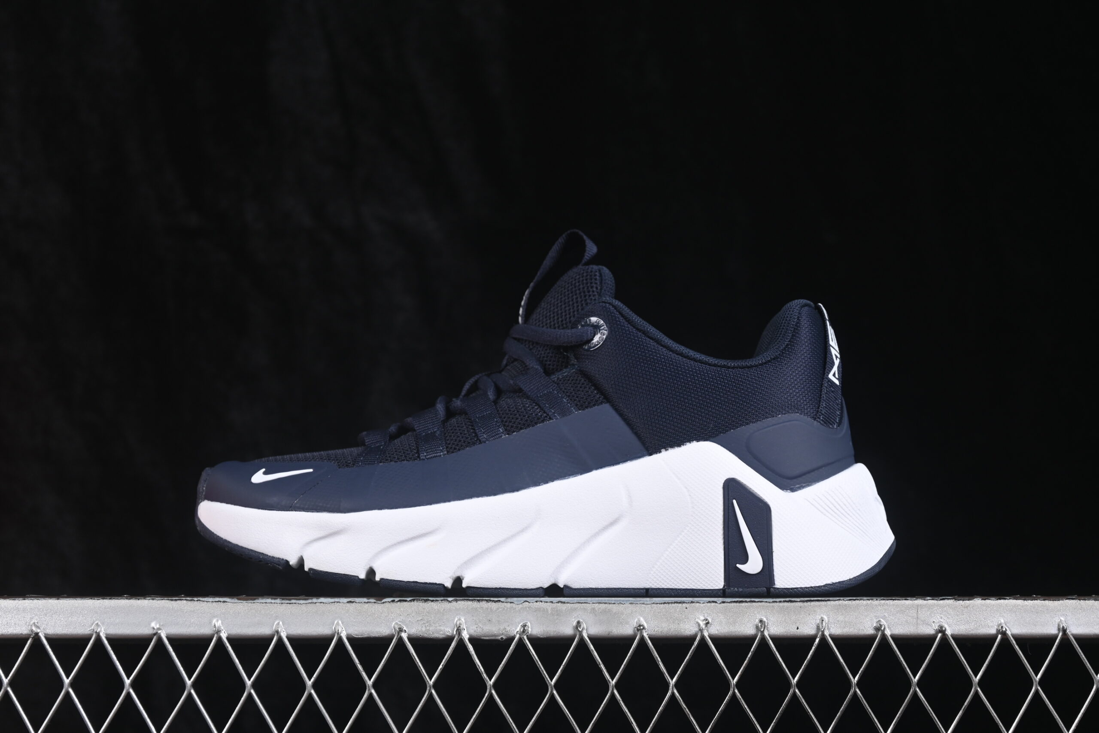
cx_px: 550
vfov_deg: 18.2
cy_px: 366
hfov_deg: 27.0
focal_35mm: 75
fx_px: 2290
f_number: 6.3
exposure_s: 1/60
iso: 160
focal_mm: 50
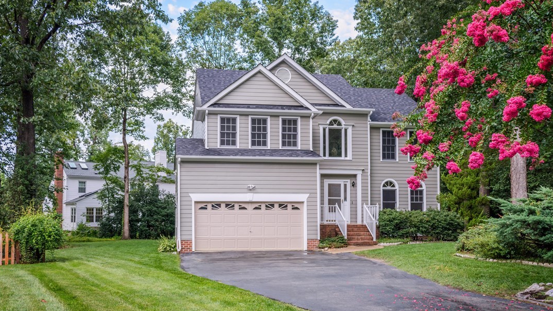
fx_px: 469
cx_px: 280
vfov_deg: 36.7
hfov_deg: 61.0
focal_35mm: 32
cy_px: 168
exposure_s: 1/160
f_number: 6.3
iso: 400
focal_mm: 20
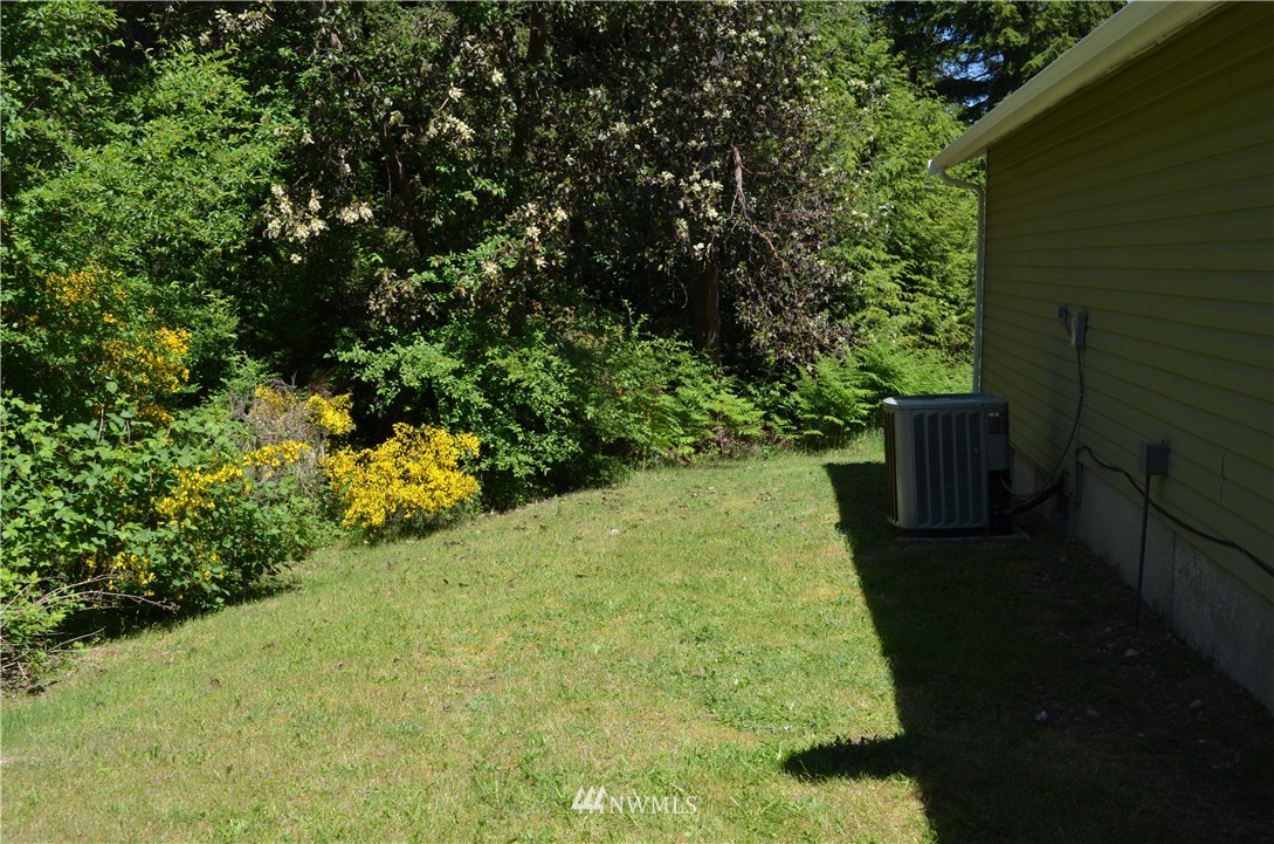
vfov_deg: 36.7
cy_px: 422
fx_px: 1271
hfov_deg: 53.2
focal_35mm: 36
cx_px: 637
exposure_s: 1/250
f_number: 8
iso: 200
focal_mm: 24
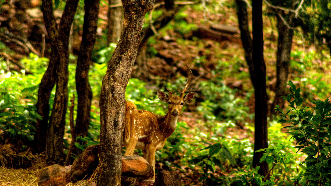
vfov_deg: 3.1
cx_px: 166
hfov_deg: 5.5
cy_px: 105
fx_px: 3449
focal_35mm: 393
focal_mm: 250
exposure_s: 1/800
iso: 400
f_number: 5.6
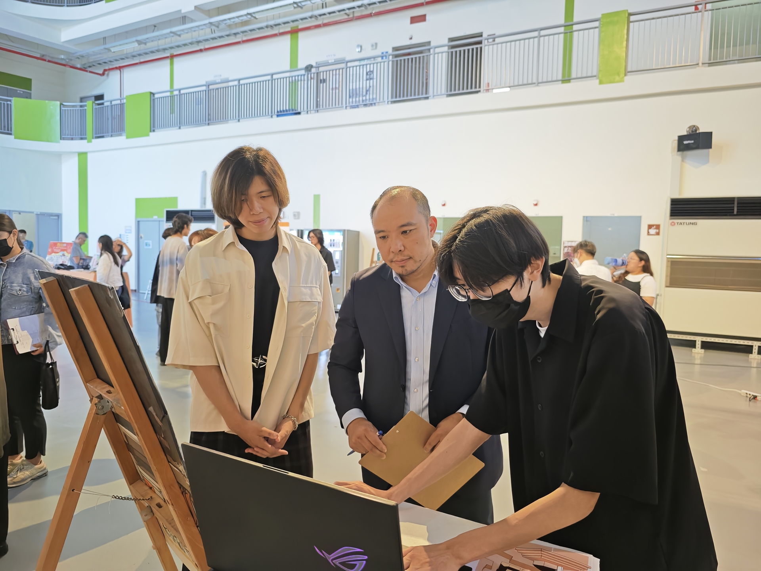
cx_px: 380
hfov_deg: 73.9
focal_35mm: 23
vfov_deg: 58.9
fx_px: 506
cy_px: 286
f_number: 1.63
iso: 1250
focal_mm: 8.72
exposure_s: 1/240
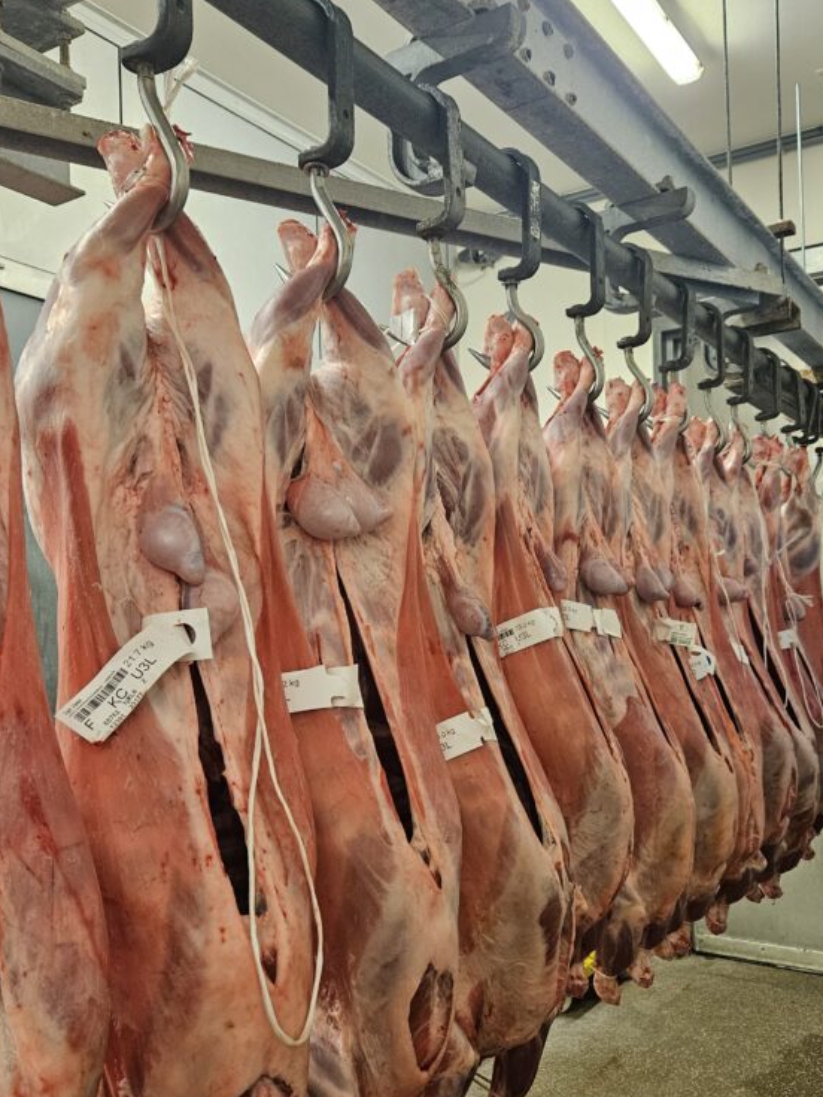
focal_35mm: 32
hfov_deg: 44.1
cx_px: 461
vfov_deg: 56.7
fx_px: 1014
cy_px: 608
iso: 500
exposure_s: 1/100
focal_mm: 5.4
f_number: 1.8
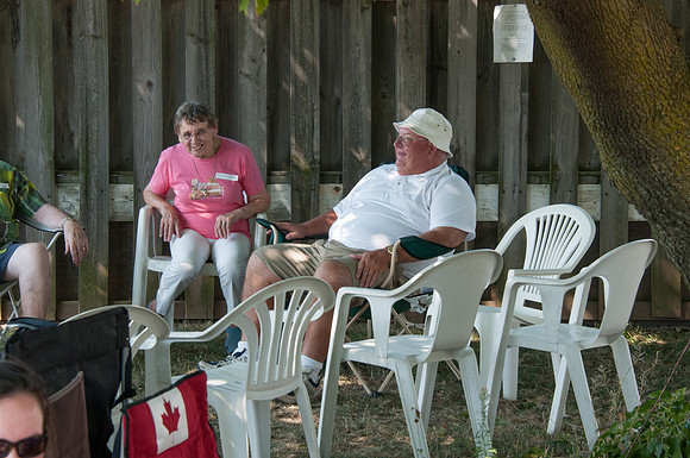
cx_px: 345
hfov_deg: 16.1
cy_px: 229
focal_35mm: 128
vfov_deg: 10.7
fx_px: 2440
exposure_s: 1/160
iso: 500
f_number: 8
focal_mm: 85
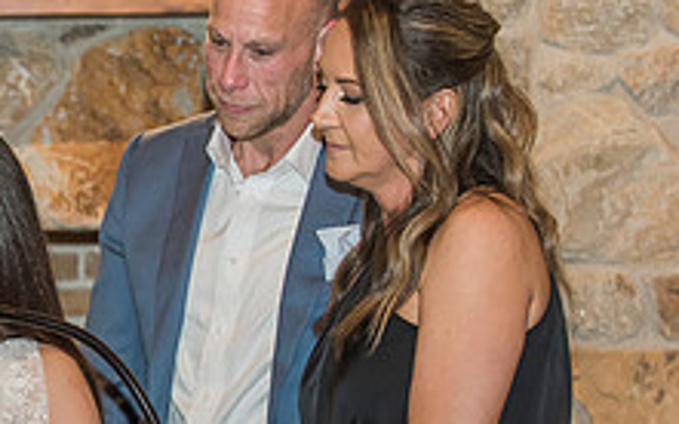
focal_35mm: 209
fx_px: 3867
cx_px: -135
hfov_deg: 9.9
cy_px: 293
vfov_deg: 6.3
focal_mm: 78
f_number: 4
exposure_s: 1/125
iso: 1250
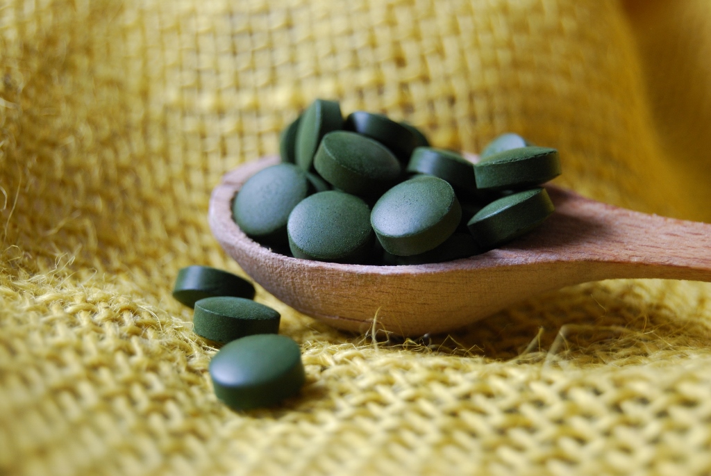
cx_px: 356
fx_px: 1631
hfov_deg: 24.6
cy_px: 238
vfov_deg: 16.6
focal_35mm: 82
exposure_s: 1/30
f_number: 5.6
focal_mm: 55
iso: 400
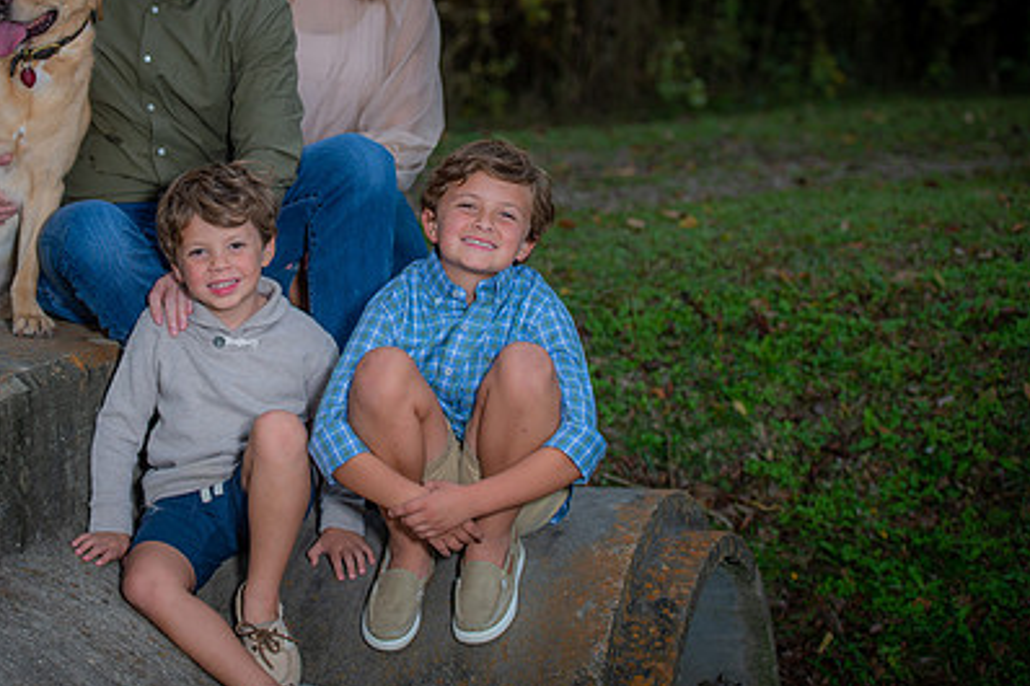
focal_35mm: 102
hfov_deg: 19.9
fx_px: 2917
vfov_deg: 13.4
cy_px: 210
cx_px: 329
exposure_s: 1/125
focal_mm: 70
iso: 100
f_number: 2.8
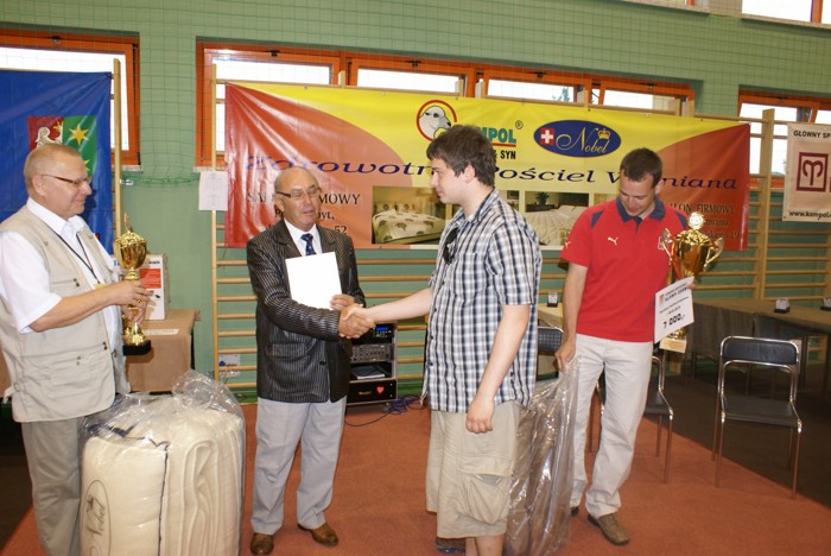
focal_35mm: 27
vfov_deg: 48.0
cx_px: 416
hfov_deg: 67.3
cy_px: 278
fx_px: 624
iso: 400
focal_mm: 18
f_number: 5.6
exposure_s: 1/50
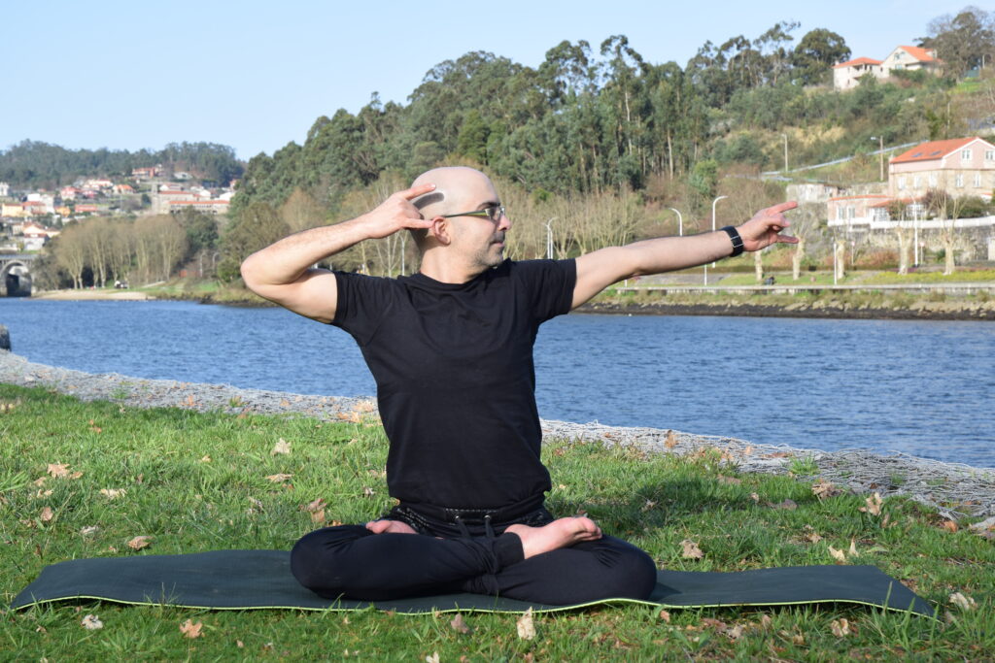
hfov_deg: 29.2
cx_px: 498
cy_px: 332
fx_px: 1907
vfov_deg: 19.7
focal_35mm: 69
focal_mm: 46
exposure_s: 1/250
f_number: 8
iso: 200
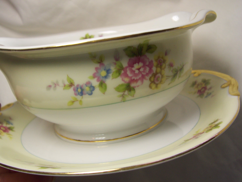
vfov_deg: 38.7
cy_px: 91
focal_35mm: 37
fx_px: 259
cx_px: 121
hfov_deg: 50.1
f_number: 2.8
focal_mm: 5.6
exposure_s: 1/90
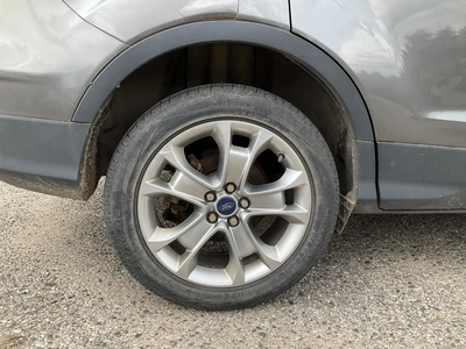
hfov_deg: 61.7
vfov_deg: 48.2
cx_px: 233
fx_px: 390
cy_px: 174
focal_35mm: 29
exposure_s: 1/469
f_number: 1.8
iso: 25
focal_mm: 3
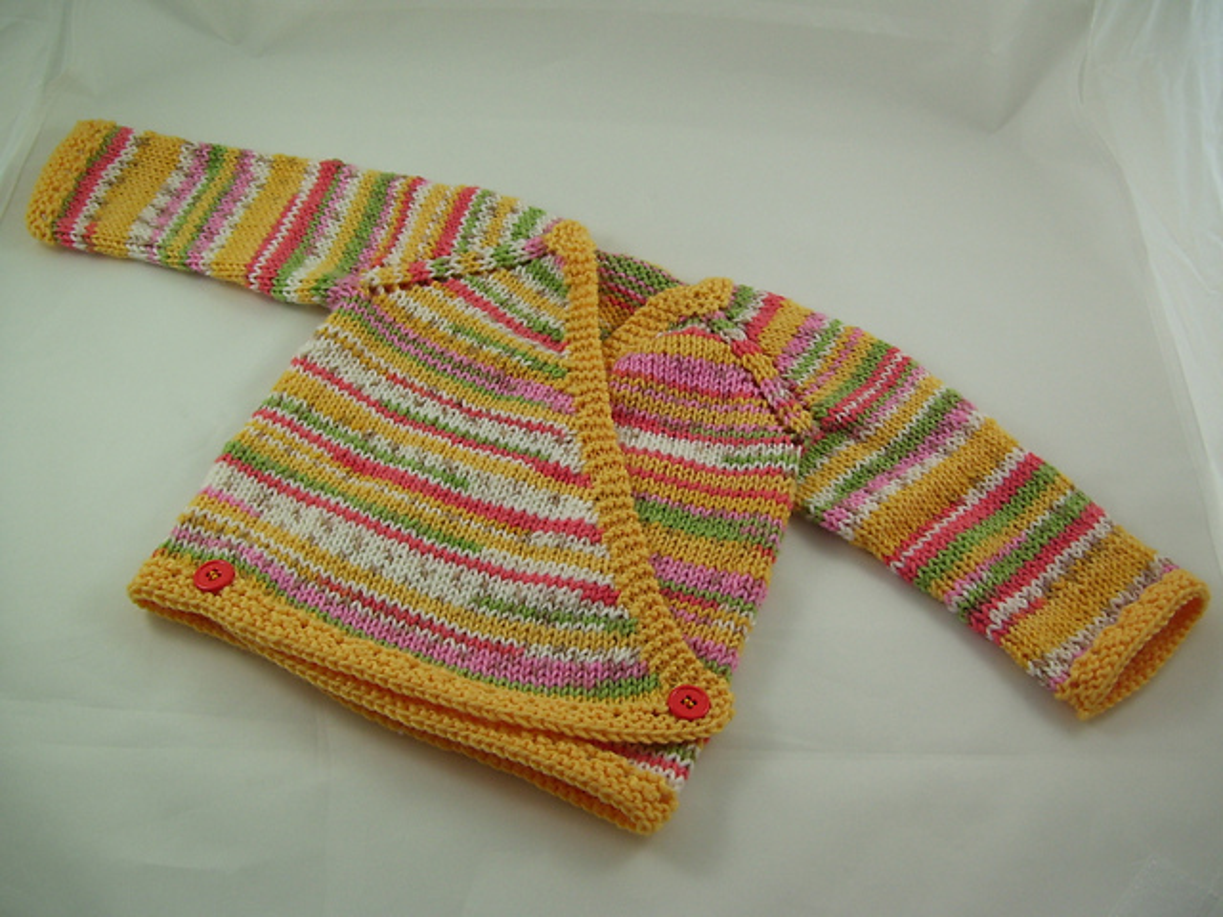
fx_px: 1272
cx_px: 612
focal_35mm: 36
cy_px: 458
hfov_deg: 51.4
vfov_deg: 39.7
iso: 80
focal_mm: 6
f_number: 2.7
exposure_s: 1/180
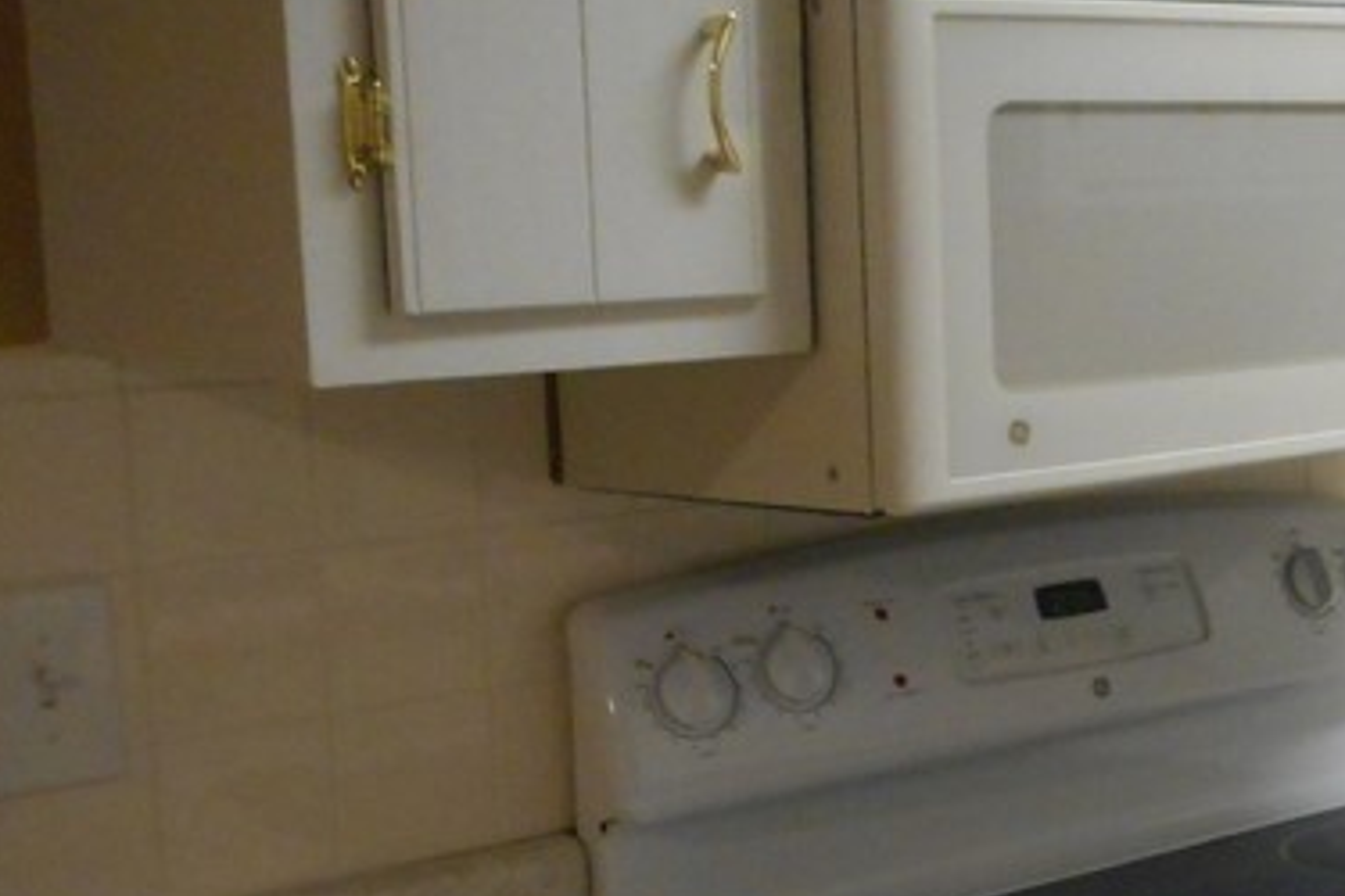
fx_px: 2652
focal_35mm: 71
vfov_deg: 19.2
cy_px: 545
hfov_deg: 25.4
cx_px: 1639
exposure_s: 1/25
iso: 400
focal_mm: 4.5
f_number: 3.7
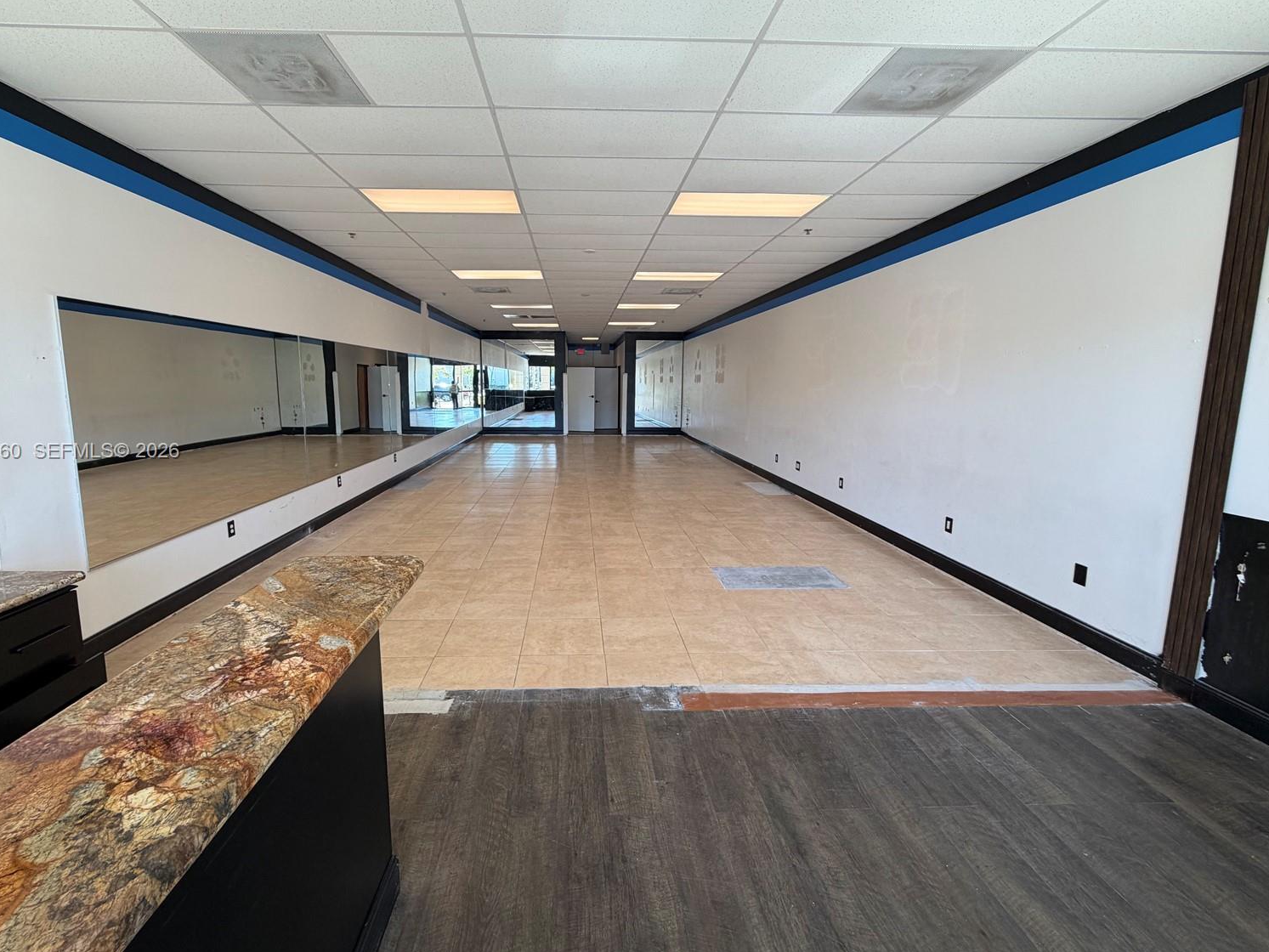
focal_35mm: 15
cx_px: 595
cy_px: 452
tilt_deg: -8.0
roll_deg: -0.2
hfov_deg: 98.0
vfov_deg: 81.7
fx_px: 550
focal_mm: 2.22
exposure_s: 1/120
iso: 80
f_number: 2.2
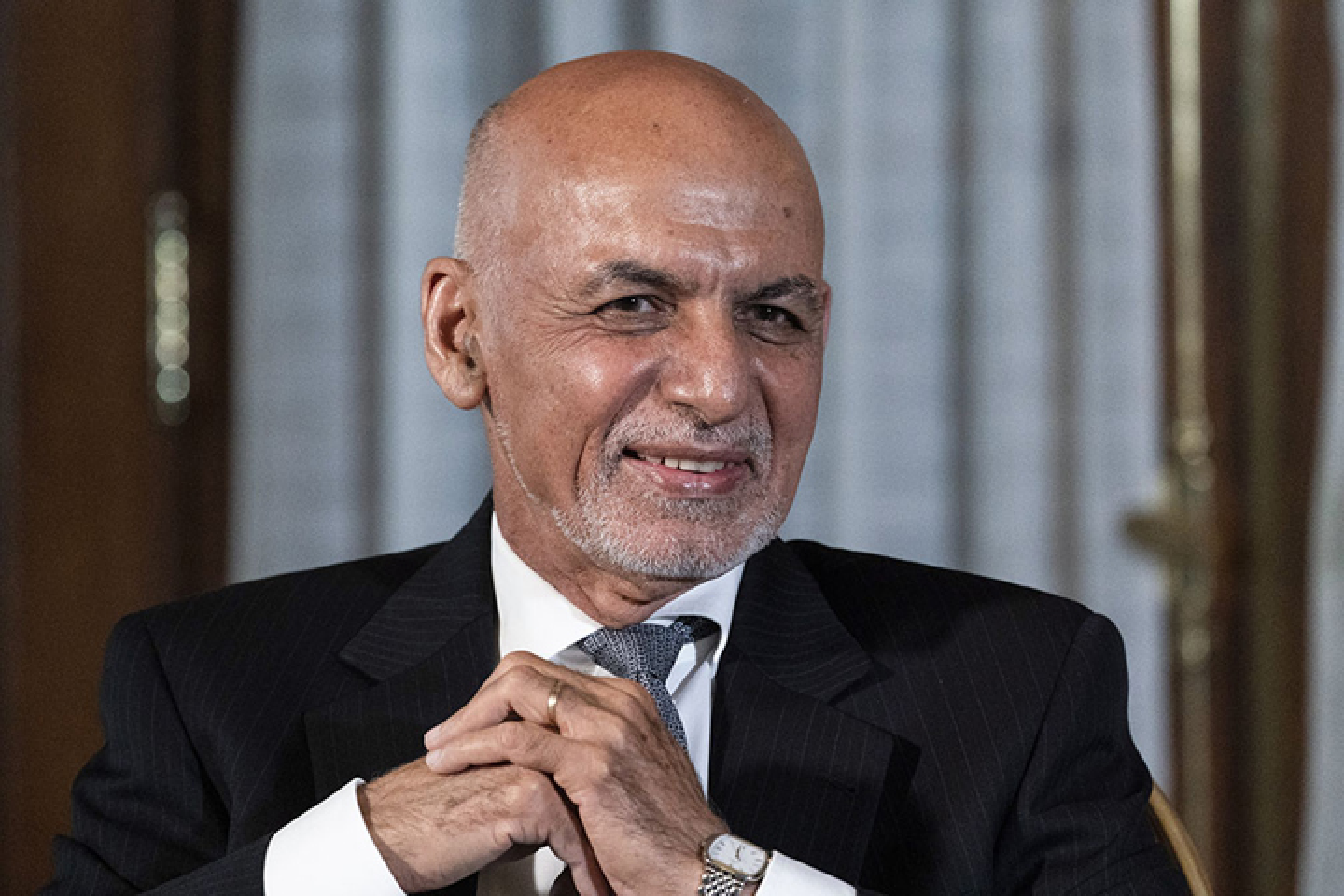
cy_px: 448
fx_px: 9893
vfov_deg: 5.2
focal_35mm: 265
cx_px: 672
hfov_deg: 7.8
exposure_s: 1/320
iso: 8000
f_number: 5.6
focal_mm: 265
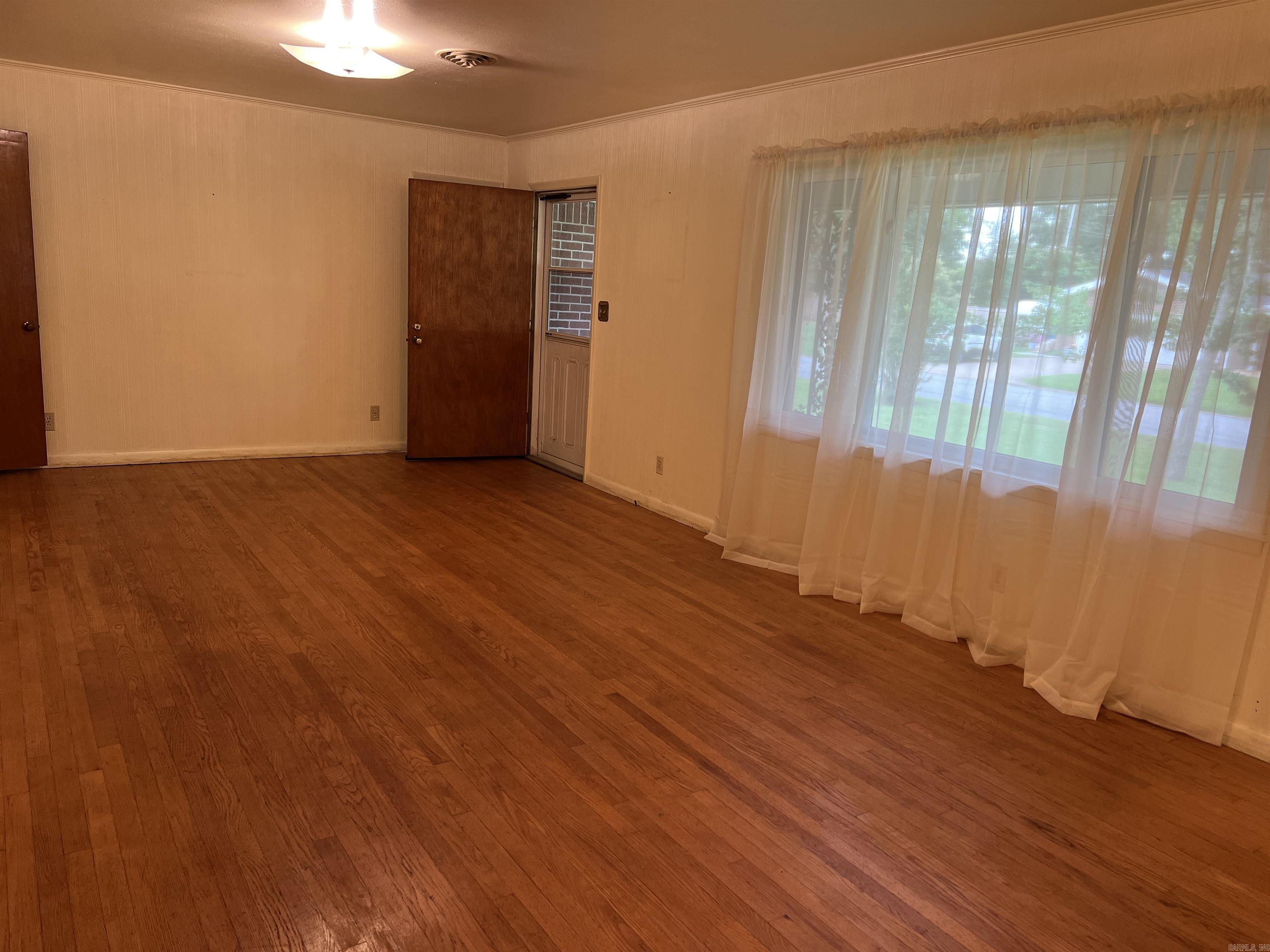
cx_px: 635
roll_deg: -3.9
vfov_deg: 53.1
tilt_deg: -11.6
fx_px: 954
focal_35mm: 26
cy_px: 476
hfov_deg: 67.3
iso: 100
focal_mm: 5.7
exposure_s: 1/60
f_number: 1.5
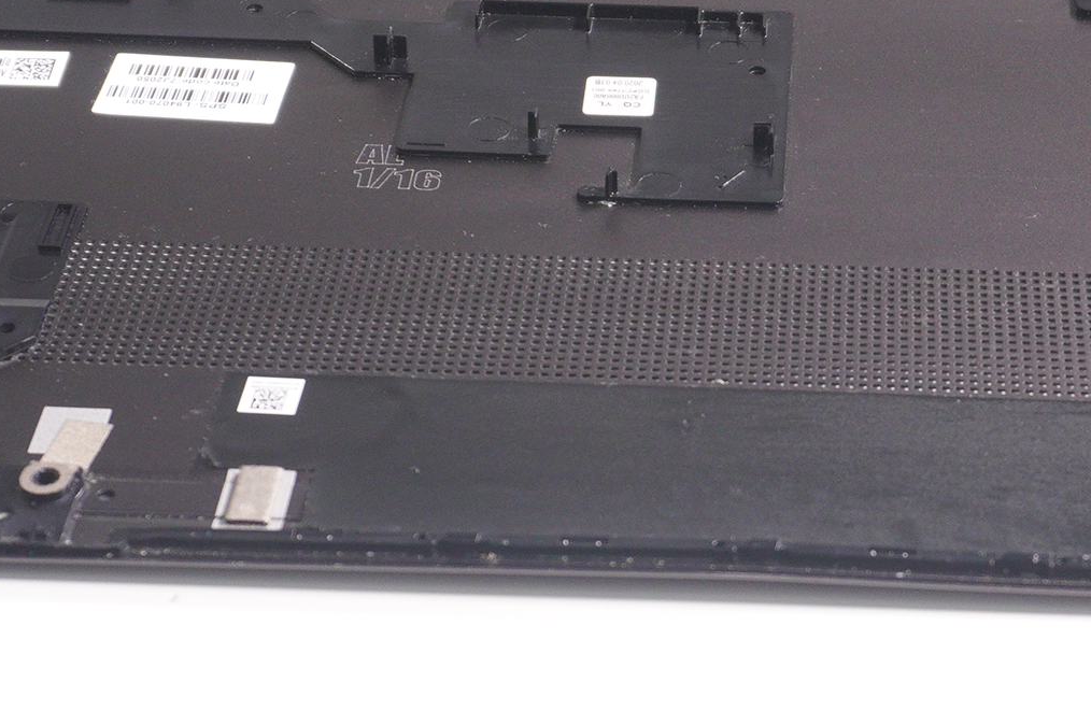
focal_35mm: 93
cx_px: 781
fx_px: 2830
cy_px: 447
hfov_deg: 21.7
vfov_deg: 14.6
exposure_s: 1/160
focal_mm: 21
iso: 640
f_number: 5
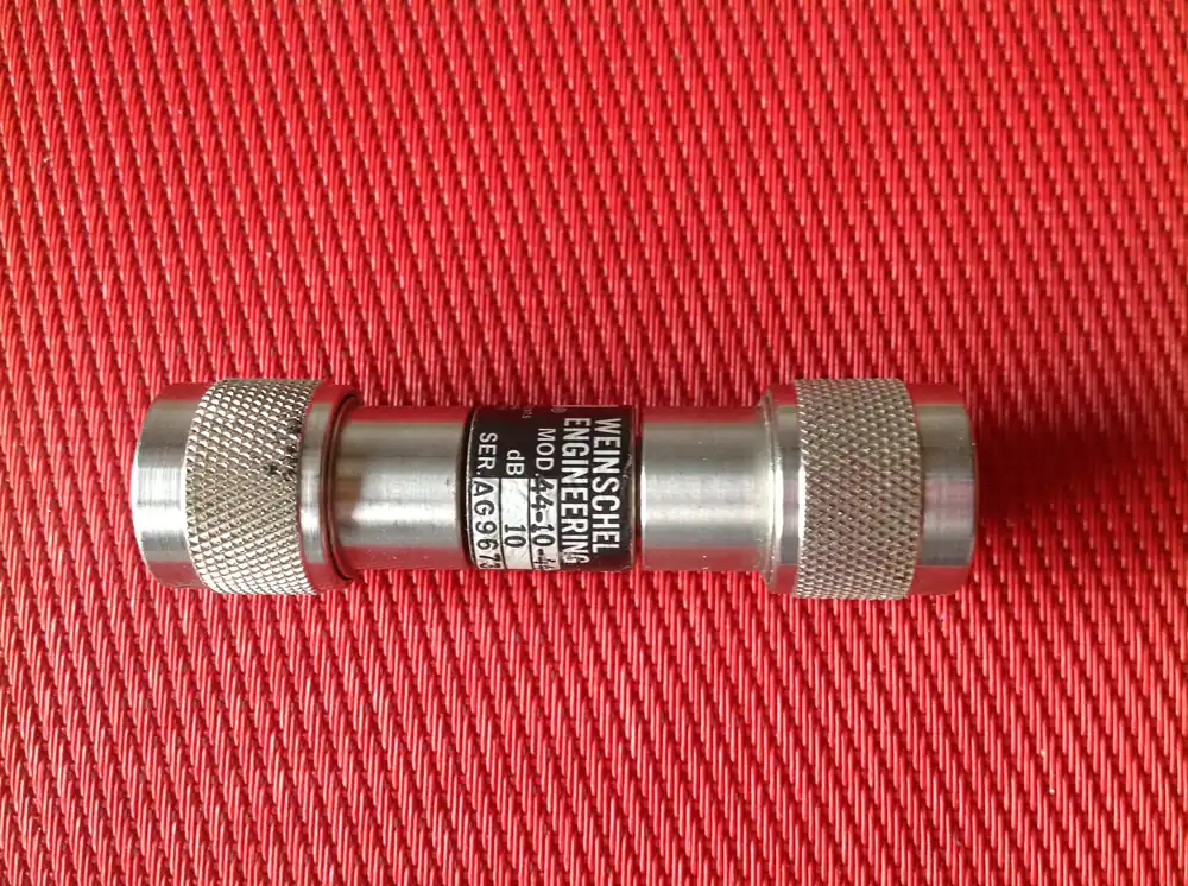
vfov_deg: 40.6
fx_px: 1199
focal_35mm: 35
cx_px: 594
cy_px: 443
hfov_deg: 52.7
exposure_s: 1/15
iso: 160
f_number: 2.4
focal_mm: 4.28
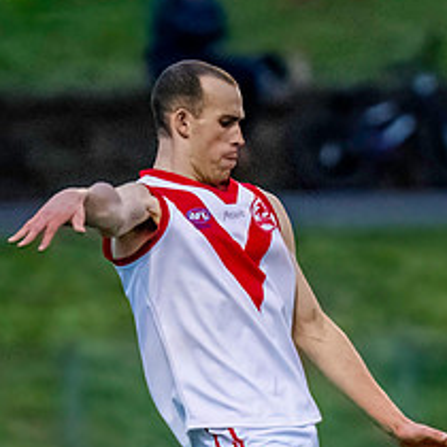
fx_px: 17955
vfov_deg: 1.4
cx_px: 179
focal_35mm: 1229
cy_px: 324
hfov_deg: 1.4
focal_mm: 330
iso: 10000
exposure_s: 1/1600
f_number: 4
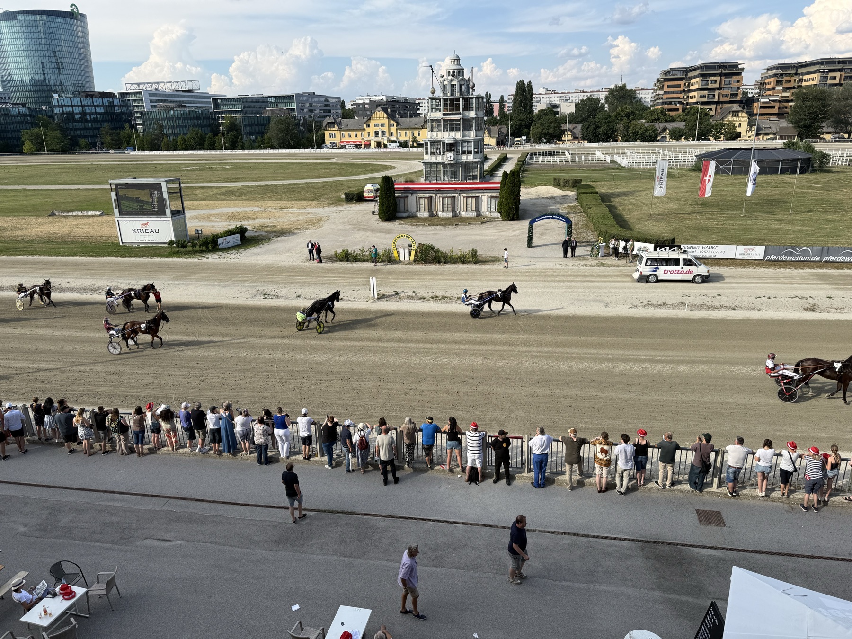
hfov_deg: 71.6
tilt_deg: -18.4
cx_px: 426
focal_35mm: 24
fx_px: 591
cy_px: 320
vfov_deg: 56.8
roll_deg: +0.8
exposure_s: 1/2611
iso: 80
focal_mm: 6.76
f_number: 1.78
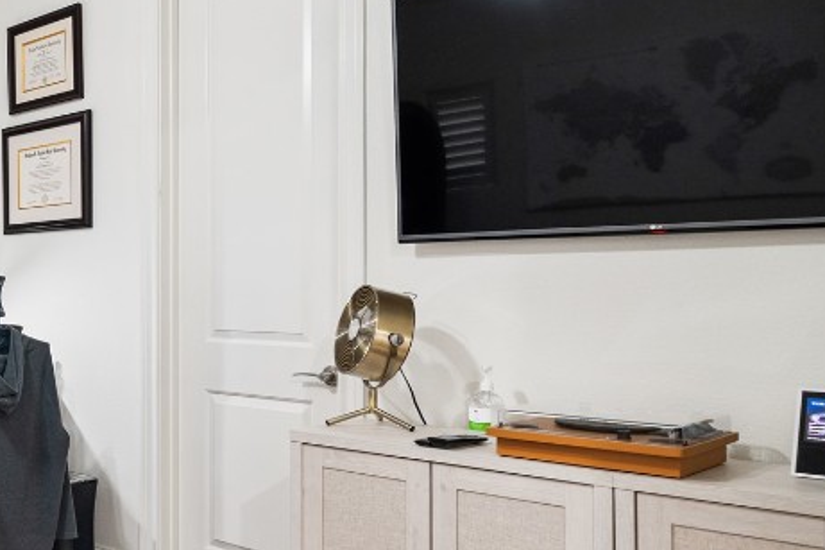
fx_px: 916
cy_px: 294
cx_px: -64
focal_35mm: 40
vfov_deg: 33.4
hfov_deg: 40.1
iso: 200
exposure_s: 1/1.25
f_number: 9
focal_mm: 16
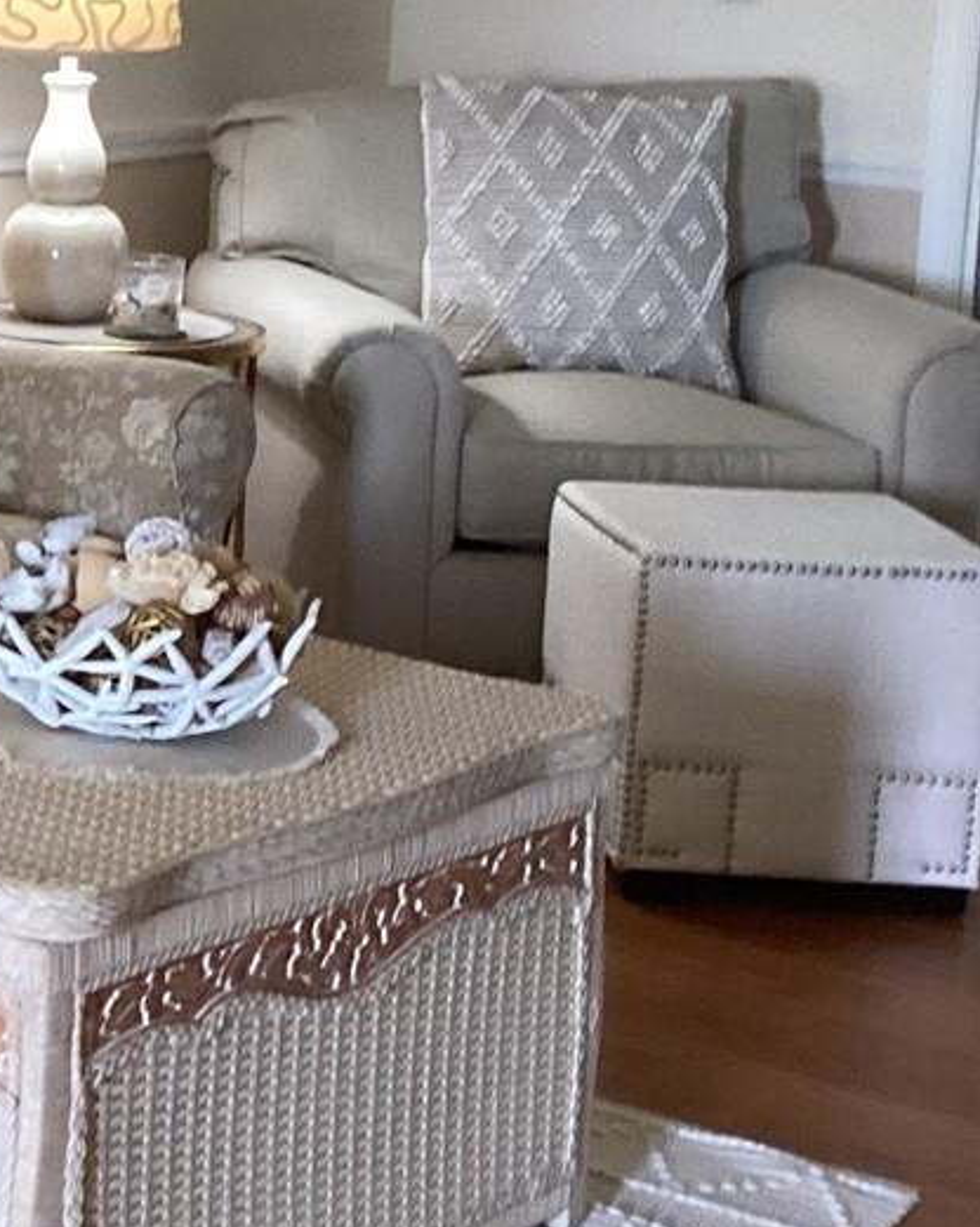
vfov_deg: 20.4
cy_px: 297
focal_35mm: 93
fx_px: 3376
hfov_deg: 15.2
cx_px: -525
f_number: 2.4
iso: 160
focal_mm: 3.3
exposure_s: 1/50
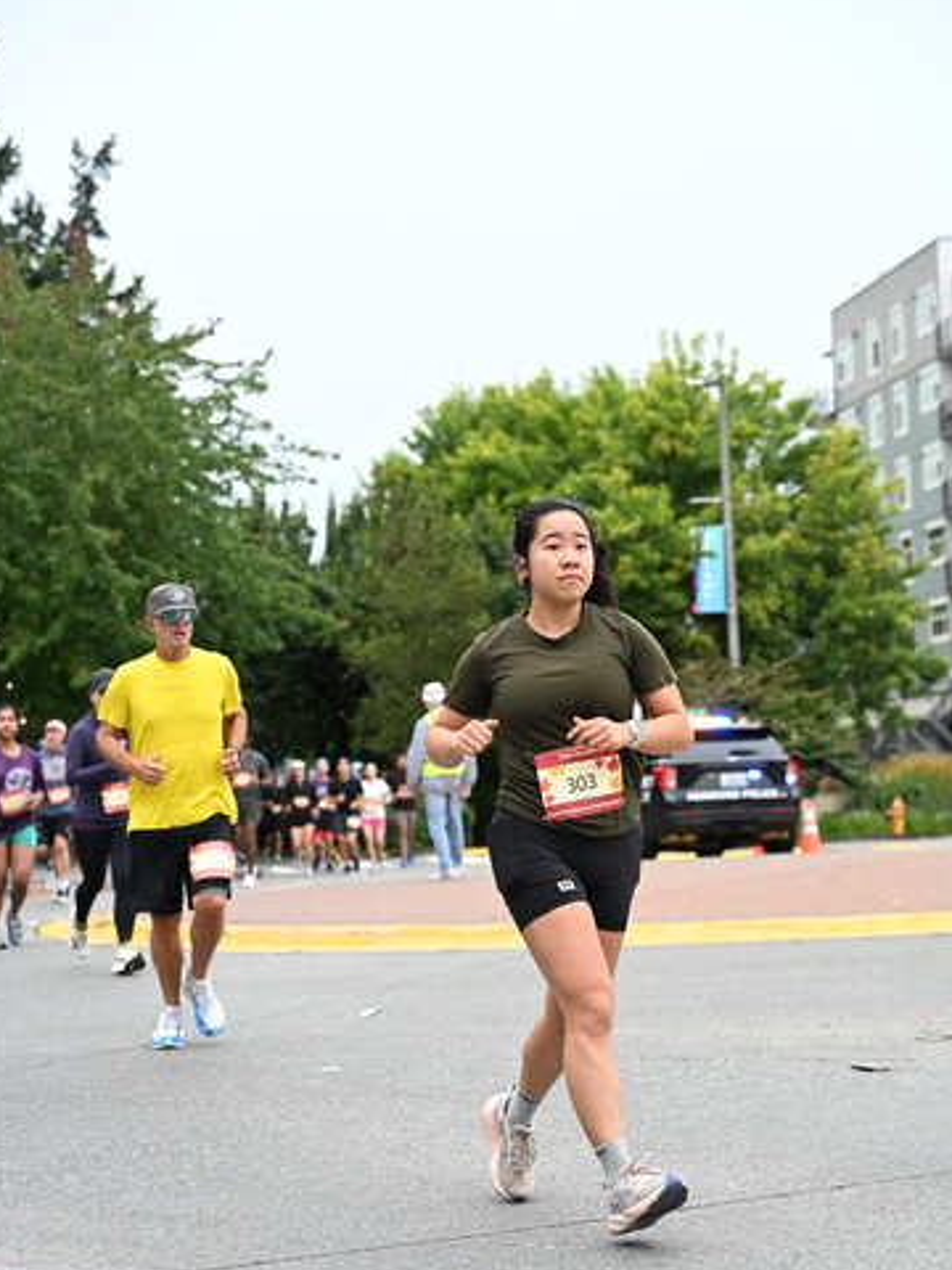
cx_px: 469
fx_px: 2383
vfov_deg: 29.8
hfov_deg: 22.6
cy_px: 706
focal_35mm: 65
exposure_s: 1/800
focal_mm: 59
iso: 1600
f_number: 4
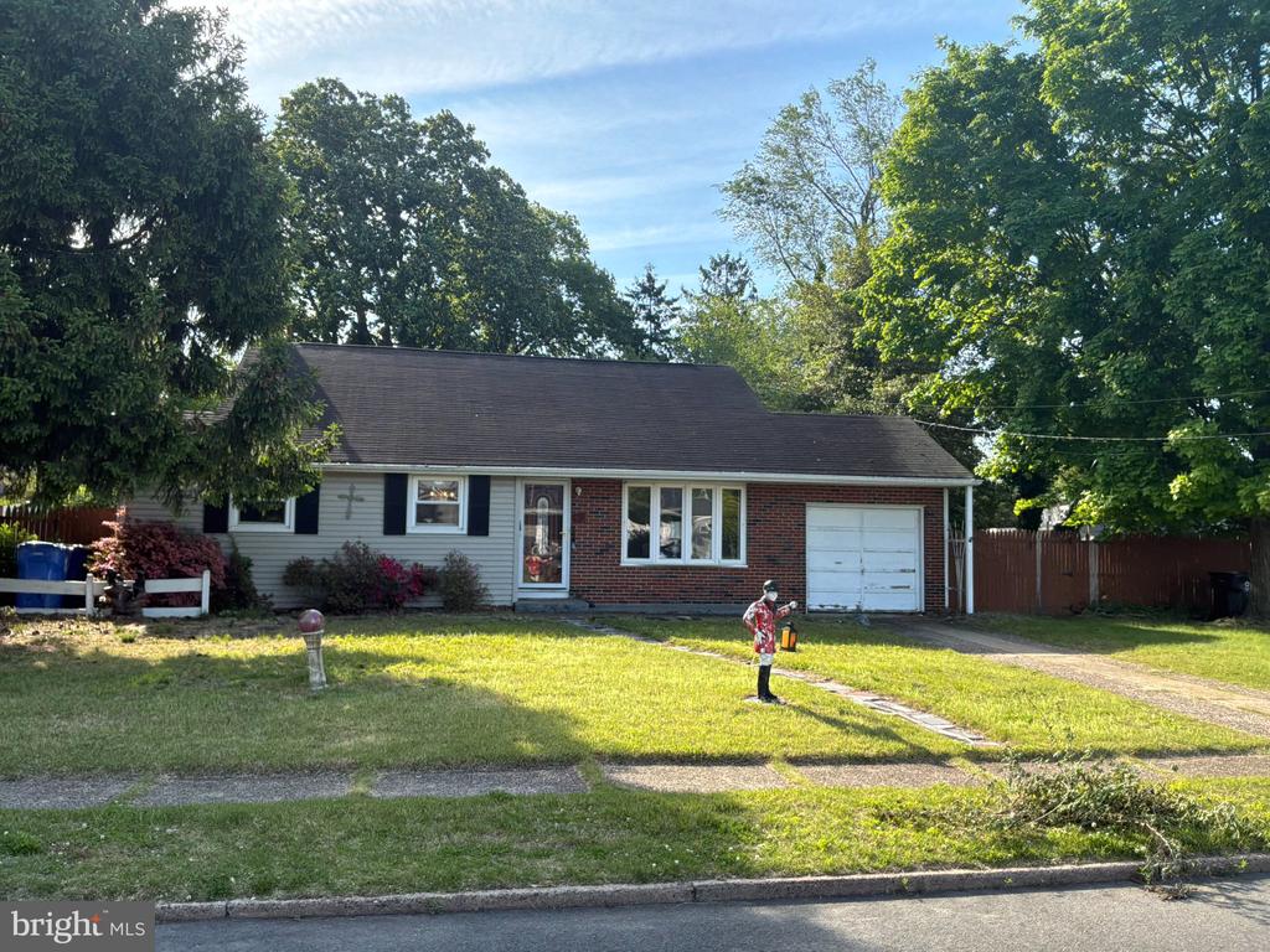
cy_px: 476
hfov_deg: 63.4
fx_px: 1027
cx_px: 635
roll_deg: -0.7
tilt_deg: +3.3
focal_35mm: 28
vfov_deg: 49.7
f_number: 1.8
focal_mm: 3
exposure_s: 1/855
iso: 32
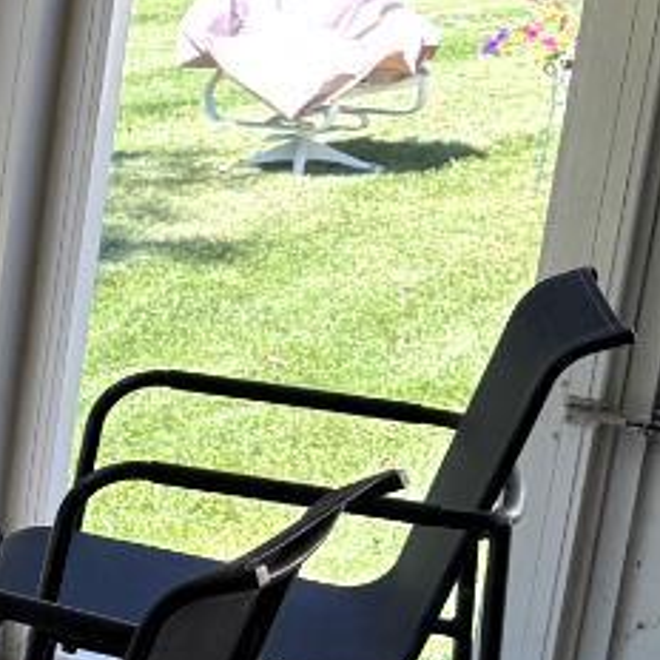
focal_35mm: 137
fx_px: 2955
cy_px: 385
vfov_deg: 12.7
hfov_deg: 10.6
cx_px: -1018
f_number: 1.78
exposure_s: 1/849
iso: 80
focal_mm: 6.76
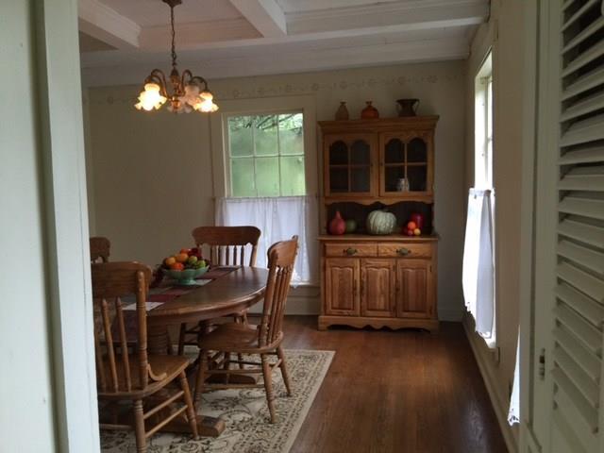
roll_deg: +0.4
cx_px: 302
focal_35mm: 29
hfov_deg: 61.7
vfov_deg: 48.2
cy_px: 226
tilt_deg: -4.0
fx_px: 506
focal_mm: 4.15
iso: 50
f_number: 2.2
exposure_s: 1/30
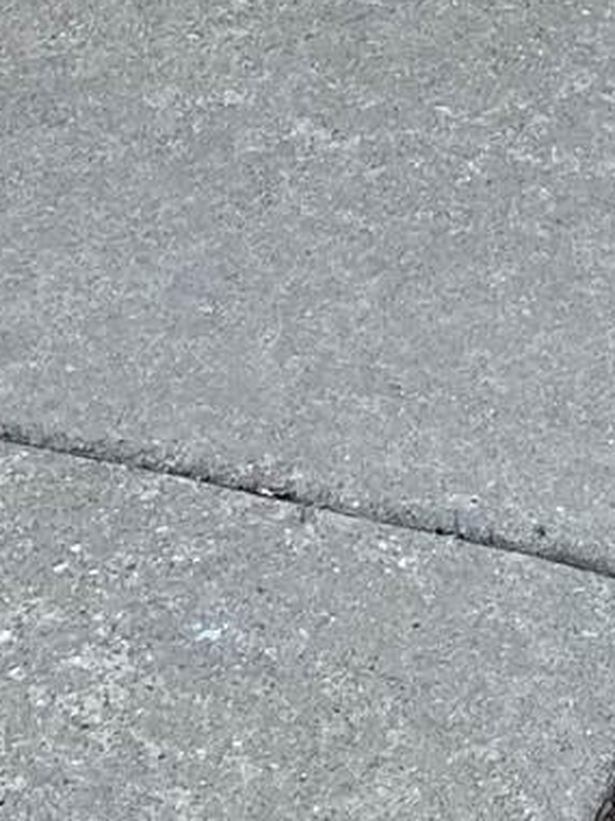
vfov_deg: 10.9
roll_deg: +1.5
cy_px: -1016
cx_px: 557
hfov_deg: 9.3
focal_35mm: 158
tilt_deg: -10.5
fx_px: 3745
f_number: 1.6
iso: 50
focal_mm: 5.1
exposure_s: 1/504
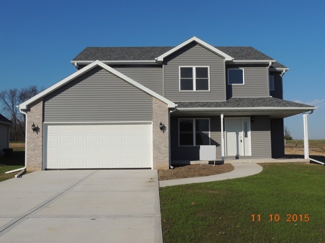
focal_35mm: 40
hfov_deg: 46.8
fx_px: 376
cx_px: 162
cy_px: 122
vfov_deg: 36.0
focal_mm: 7.1
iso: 100
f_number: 4.7
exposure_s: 1/1250
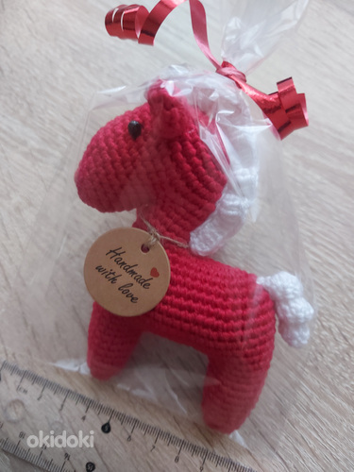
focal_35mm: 24
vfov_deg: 71.6
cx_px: 177
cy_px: 236
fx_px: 327
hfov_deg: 56.8
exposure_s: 1/25
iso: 500
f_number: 1.8
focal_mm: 5.23
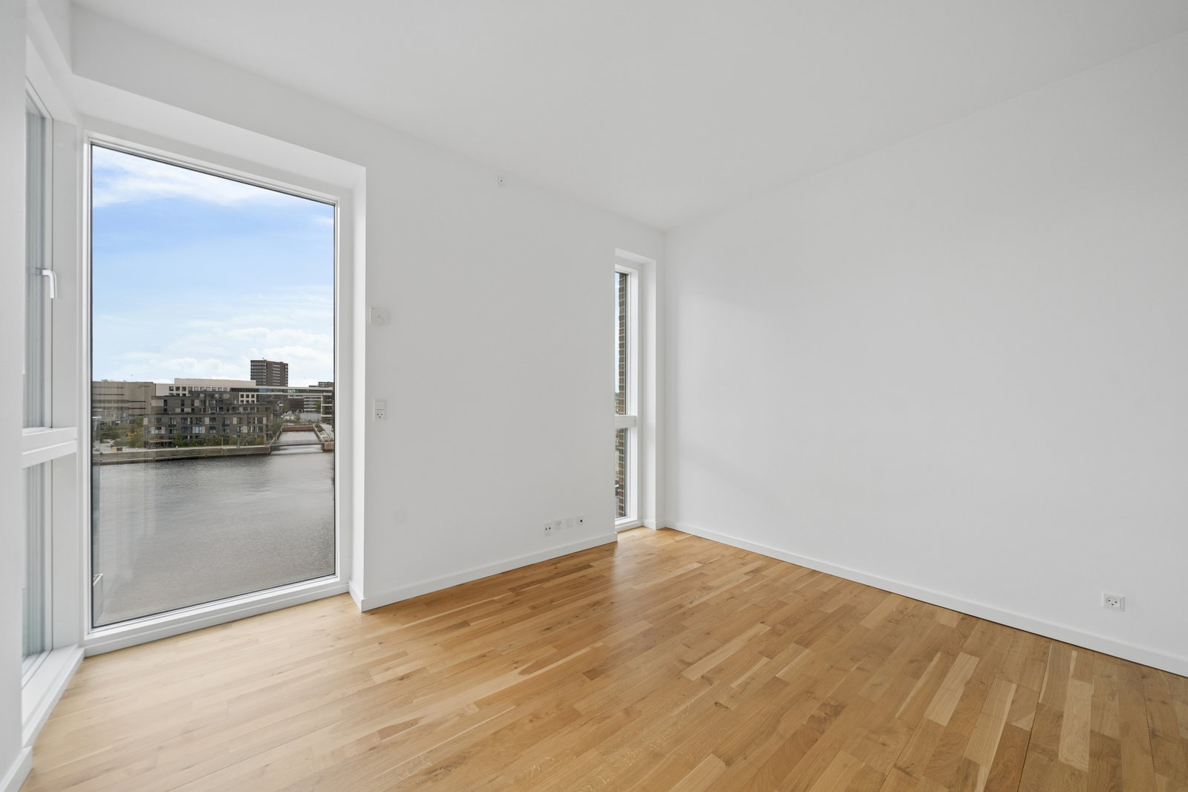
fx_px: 429
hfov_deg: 108.3
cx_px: 594
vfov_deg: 85.4
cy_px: 396
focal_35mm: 13
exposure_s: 1/200
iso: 500
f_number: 6.3
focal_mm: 13
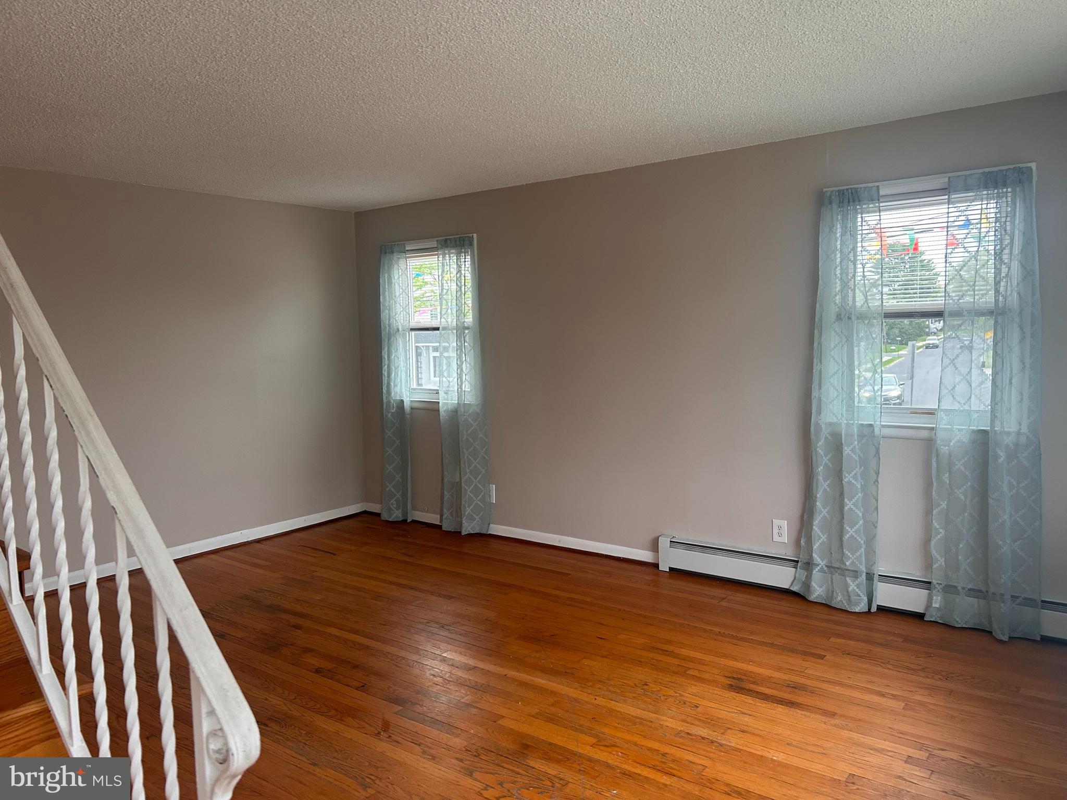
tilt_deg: -4.6
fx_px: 801
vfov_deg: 53.1
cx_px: 534
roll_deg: +1.4
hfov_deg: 67.3
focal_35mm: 26
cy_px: 400
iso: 125
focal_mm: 5.7
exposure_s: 1/113
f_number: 1.5
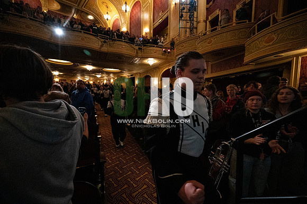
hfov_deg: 104.3
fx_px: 119
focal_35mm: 14
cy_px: 102
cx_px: 154
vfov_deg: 81.1
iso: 32000
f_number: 4
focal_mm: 14
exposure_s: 1/400
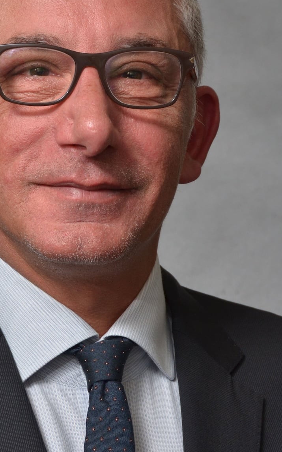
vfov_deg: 13.3
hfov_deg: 8.3
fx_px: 1932
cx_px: 73
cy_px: 214
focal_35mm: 157
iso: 400
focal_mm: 60
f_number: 7.1
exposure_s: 1/250
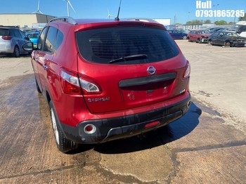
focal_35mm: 26
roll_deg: +1.1
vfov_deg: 53.0
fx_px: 185
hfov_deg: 67.3
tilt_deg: -19.7
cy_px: 92
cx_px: 123
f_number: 1.8
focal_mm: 4.25
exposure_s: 1/1522
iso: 32
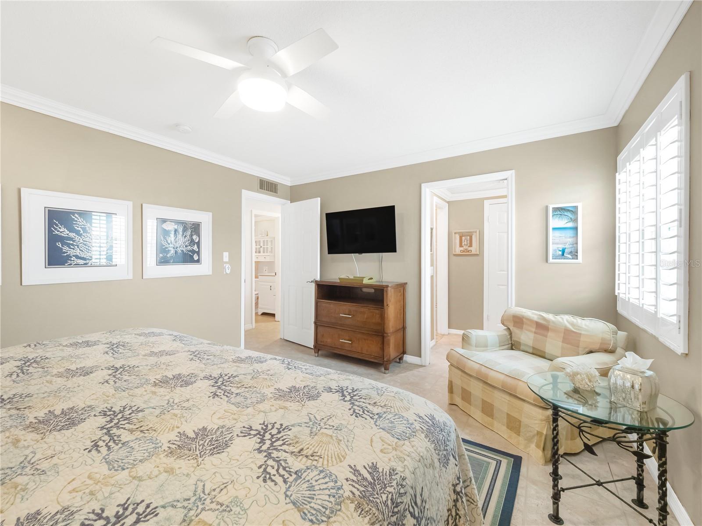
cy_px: 263
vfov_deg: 85.7
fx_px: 284
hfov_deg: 102.1
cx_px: 351
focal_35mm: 14
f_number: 8
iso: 200
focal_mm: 7
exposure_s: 1/6
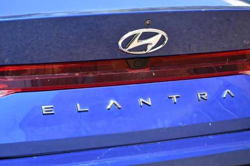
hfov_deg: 13.3
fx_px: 1076
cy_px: 81
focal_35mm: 155
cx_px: 125
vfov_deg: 8.8
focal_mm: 98
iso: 180
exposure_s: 1/250
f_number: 8
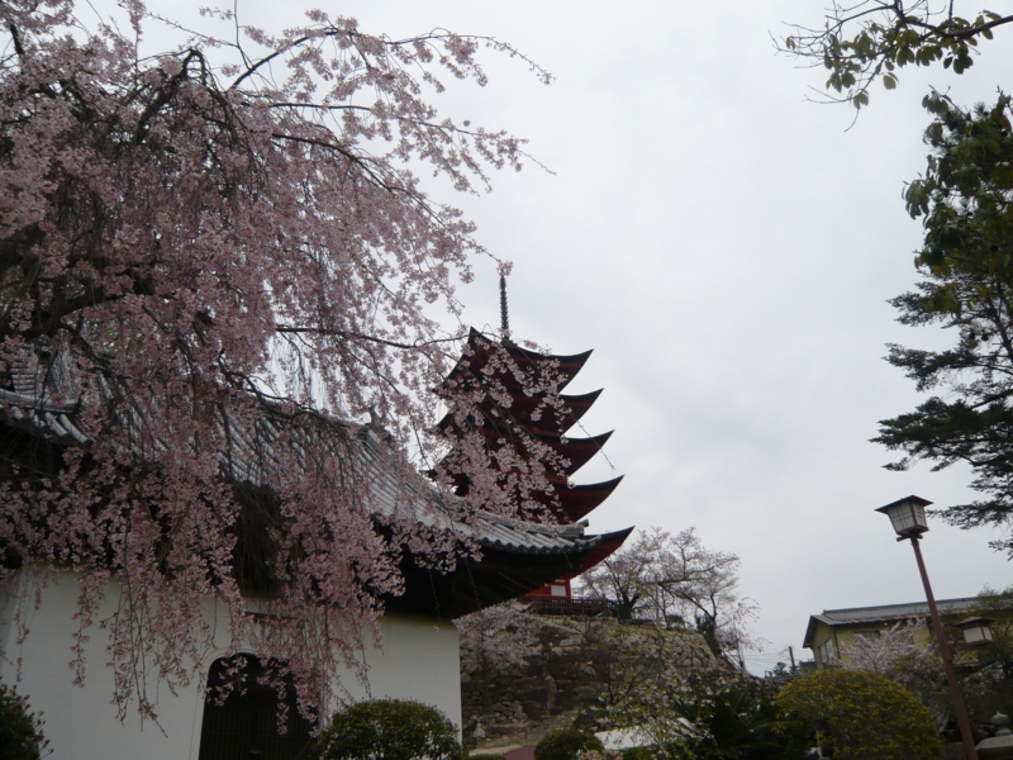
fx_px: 819
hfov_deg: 63.4
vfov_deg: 49.7
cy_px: 380
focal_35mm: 28
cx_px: 506
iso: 100
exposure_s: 1/125
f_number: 8
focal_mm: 4.6
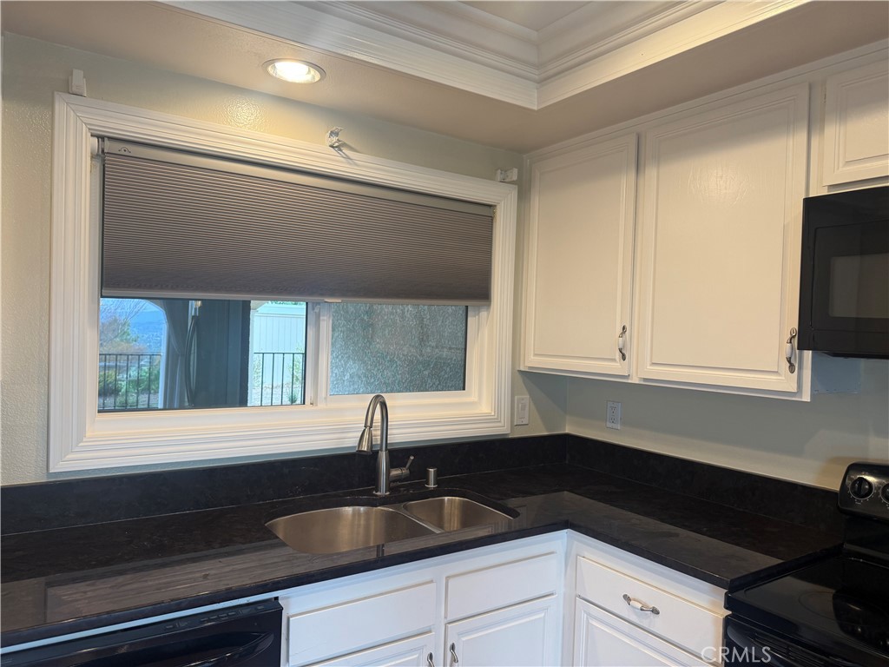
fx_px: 616
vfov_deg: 56.8
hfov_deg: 71.6
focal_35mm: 24
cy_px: 334
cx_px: 444
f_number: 1.78
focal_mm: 6.76
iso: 125
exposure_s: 1/120
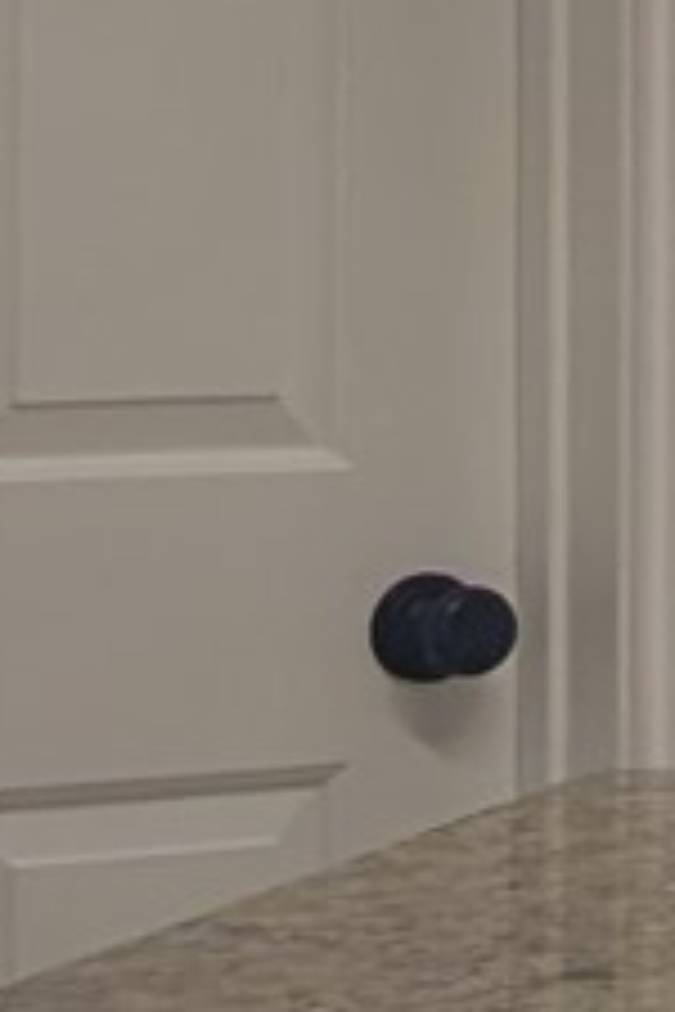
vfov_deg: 9.0
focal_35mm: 227
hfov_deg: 4.5
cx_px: 4133
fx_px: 6384
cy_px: 171
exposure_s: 1/752
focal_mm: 6.9
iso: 20
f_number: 1.68
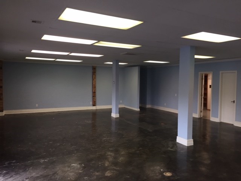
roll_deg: -0.6
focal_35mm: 29
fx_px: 202
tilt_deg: -2.8
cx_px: 120
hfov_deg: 61.7
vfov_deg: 48.2
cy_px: 90
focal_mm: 4.15
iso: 40
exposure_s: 1/30
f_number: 2.2
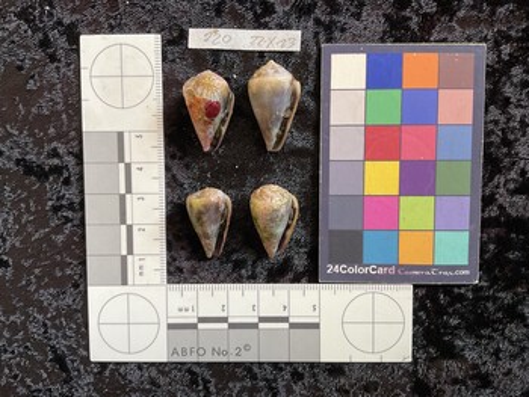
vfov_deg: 48.3
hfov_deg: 61.6
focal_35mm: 29
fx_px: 443
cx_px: 264
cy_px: 198
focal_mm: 3
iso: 40
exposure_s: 1/50
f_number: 1.8
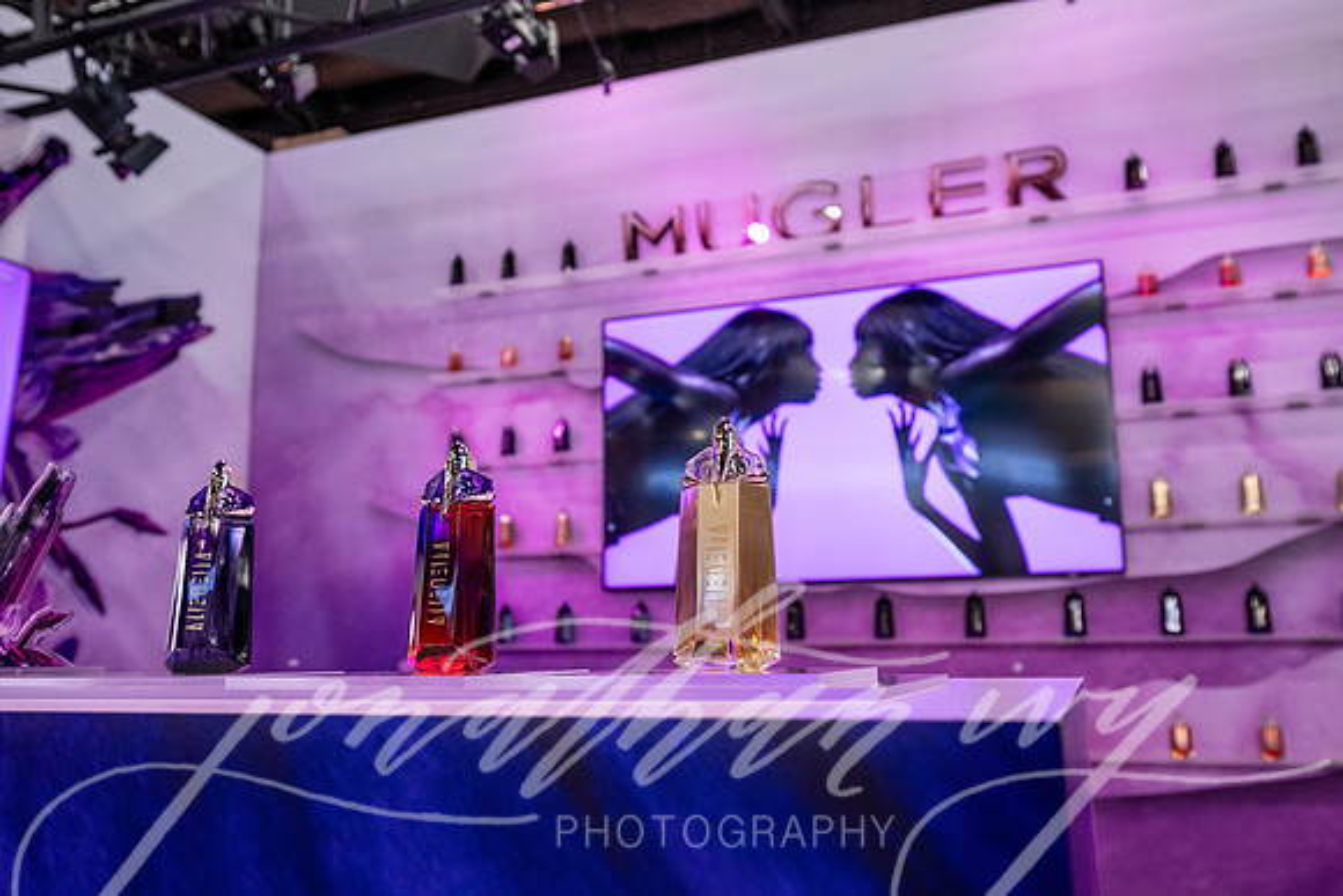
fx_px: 1119
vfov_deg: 43.6
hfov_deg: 61.9
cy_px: 448
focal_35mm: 30
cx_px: 672
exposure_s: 1/100
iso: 2000
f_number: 5.6
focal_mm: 30
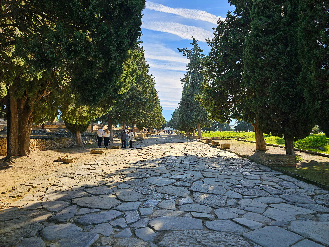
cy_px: 124
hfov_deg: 73.9
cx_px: 164
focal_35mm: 23
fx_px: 219
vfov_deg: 58.9
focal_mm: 6.3
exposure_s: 1/336
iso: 10
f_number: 1.7
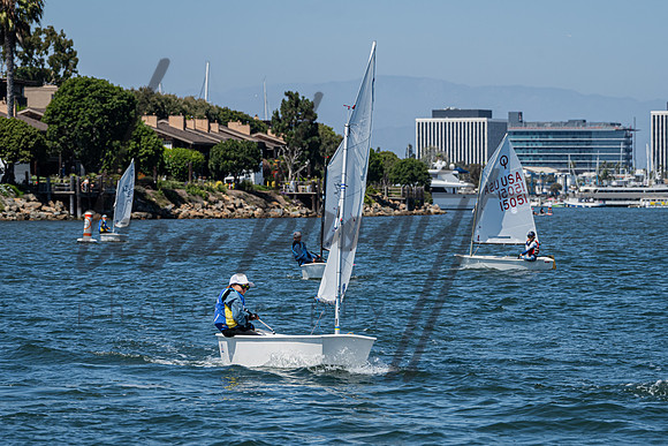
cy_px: 237
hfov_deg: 11.7
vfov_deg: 7.8
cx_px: 334
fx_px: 3252
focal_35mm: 175
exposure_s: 1/1000
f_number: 7.1
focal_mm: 130
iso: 250
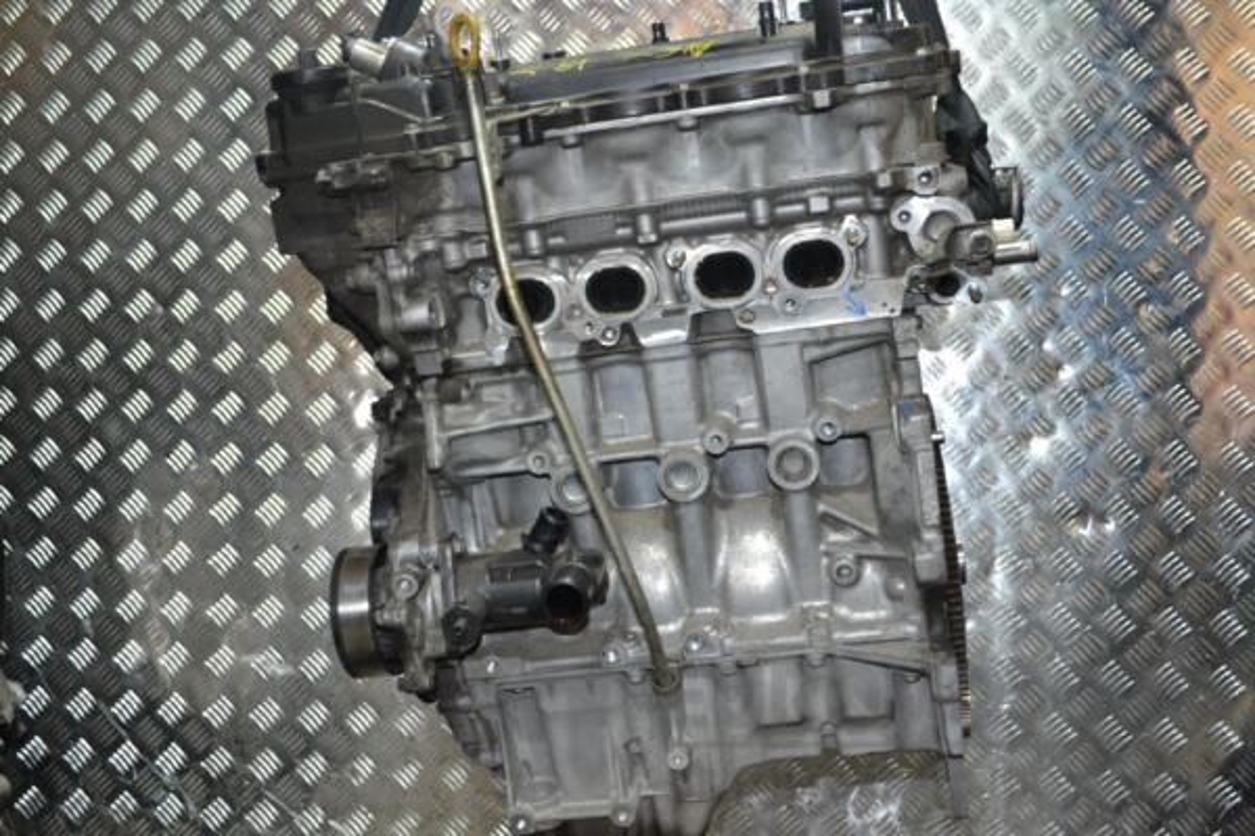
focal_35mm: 44
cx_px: 628
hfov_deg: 45.0
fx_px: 1516
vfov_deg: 30.8
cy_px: 418
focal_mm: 29
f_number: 4.5
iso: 1600
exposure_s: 1/60
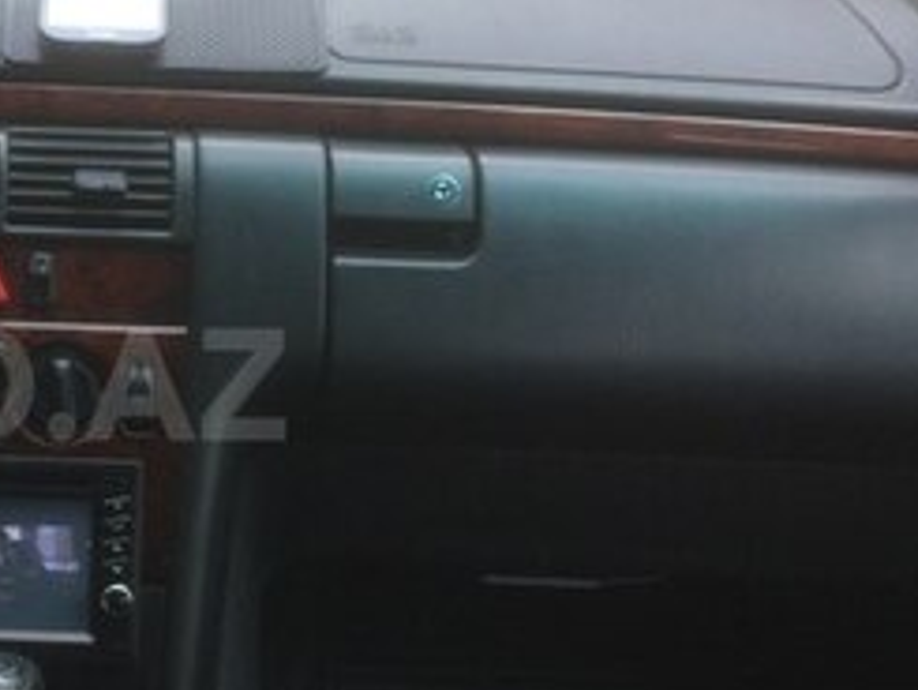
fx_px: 2070
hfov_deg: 23.4
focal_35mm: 78
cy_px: 384
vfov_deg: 18.9
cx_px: -97
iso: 40
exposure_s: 1/50
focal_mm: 4.15
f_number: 2.2
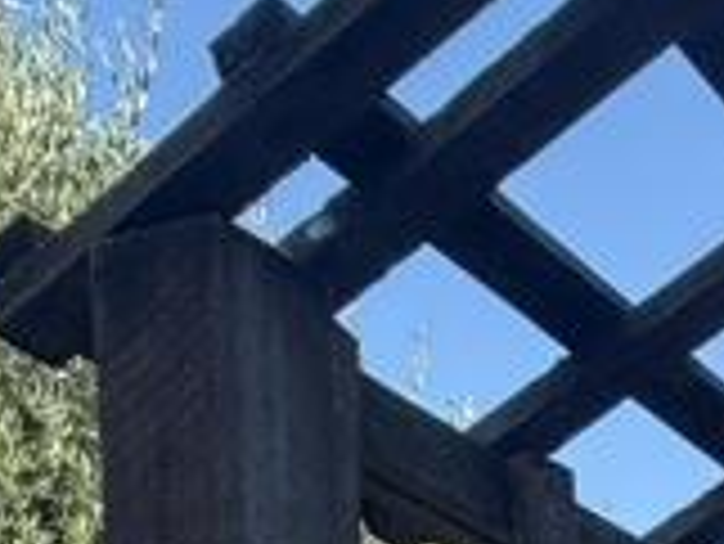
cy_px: 1362
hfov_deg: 20.2
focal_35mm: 89
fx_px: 1863
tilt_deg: -6.7
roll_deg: -1.0
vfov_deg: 12.5
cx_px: 940
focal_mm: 2.22
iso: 40
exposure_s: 1/227
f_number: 2.2
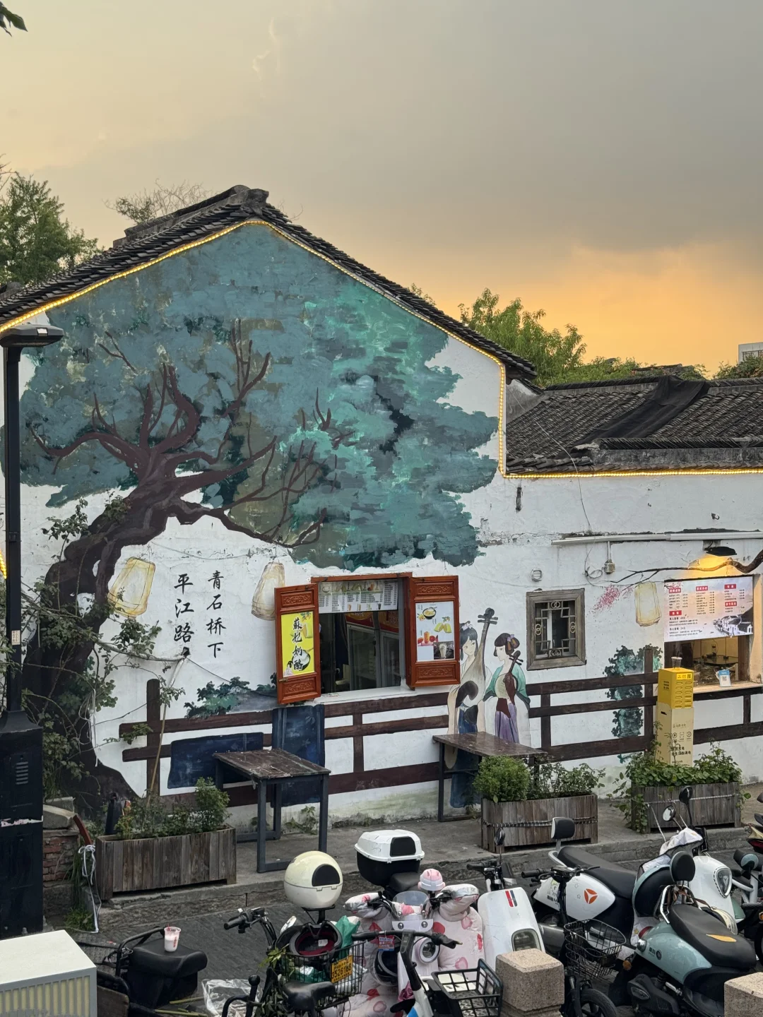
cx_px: 382
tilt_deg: -1.3
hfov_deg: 30.3
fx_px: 1411
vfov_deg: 39.7
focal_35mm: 48
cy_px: 508
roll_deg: +1.1
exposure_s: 1/281
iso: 64
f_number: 1.78
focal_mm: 6.76
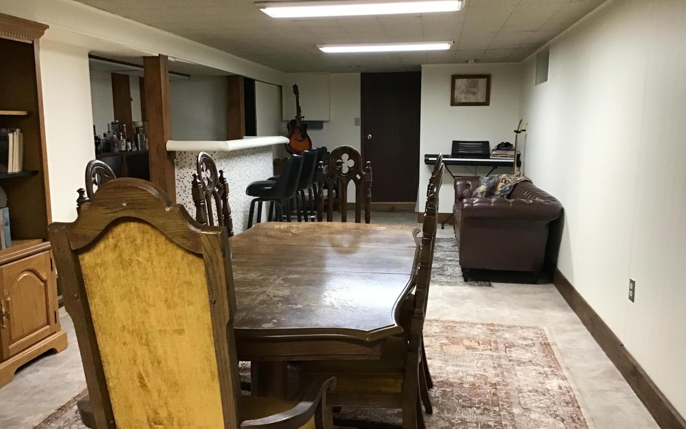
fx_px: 617
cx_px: 343
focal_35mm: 33
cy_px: 228
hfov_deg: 58.1
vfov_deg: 38.3
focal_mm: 3.3
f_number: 2.4
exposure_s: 1/30
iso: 125
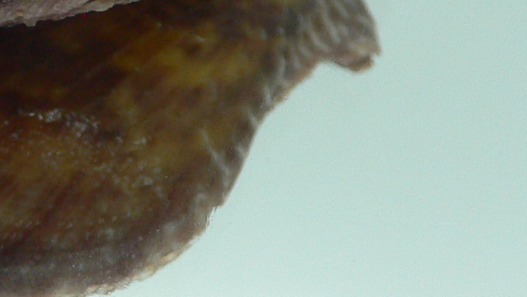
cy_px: -90
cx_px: 5
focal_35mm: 103
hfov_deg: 20.1
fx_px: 1440
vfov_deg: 11.5
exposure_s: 1/60
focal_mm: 4.6
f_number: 2.8
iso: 150
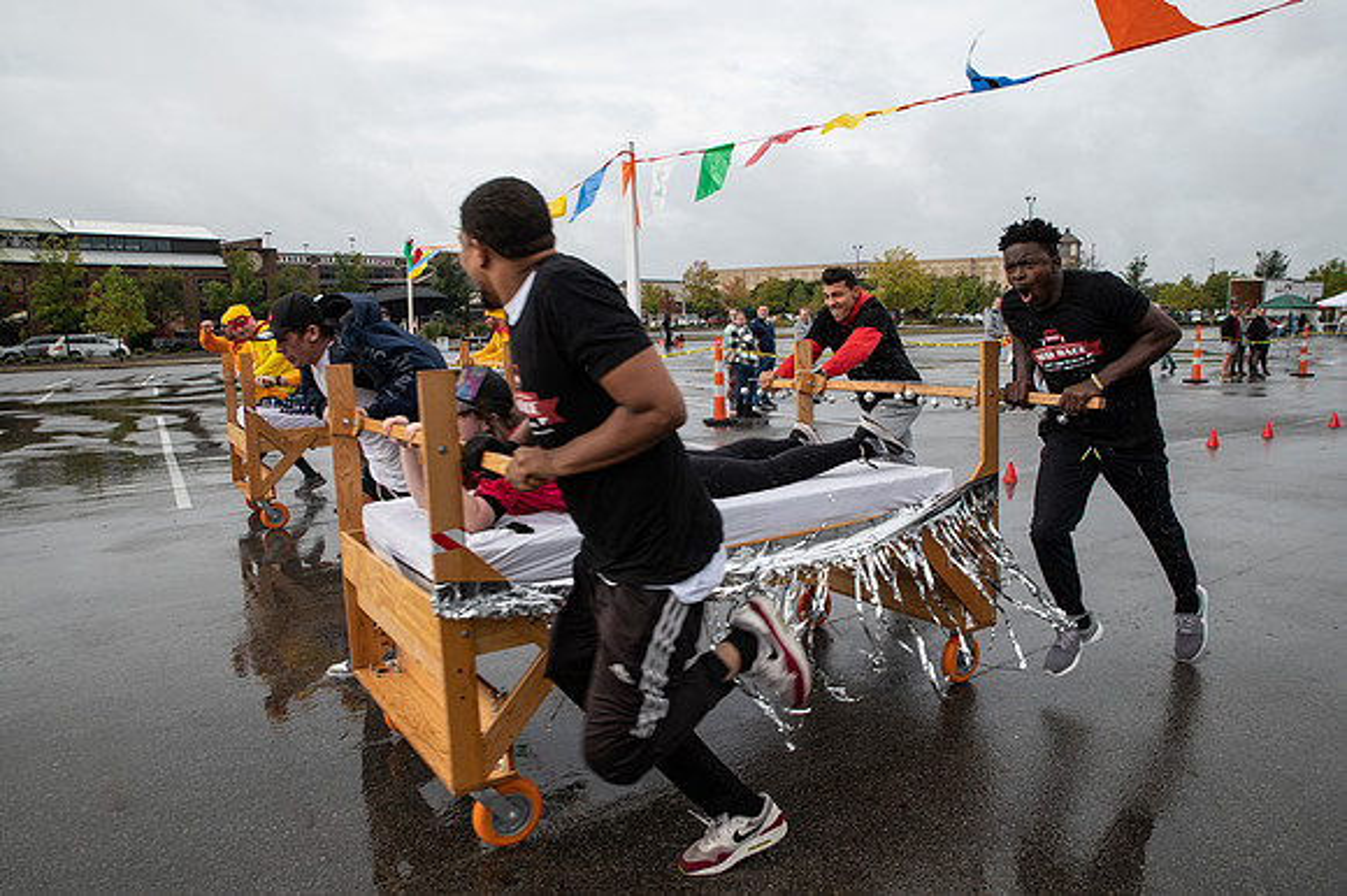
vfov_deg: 53.1
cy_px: 448
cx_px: 674
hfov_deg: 73.8
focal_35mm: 24
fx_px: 897
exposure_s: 1/500
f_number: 7.1
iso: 400
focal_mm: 24
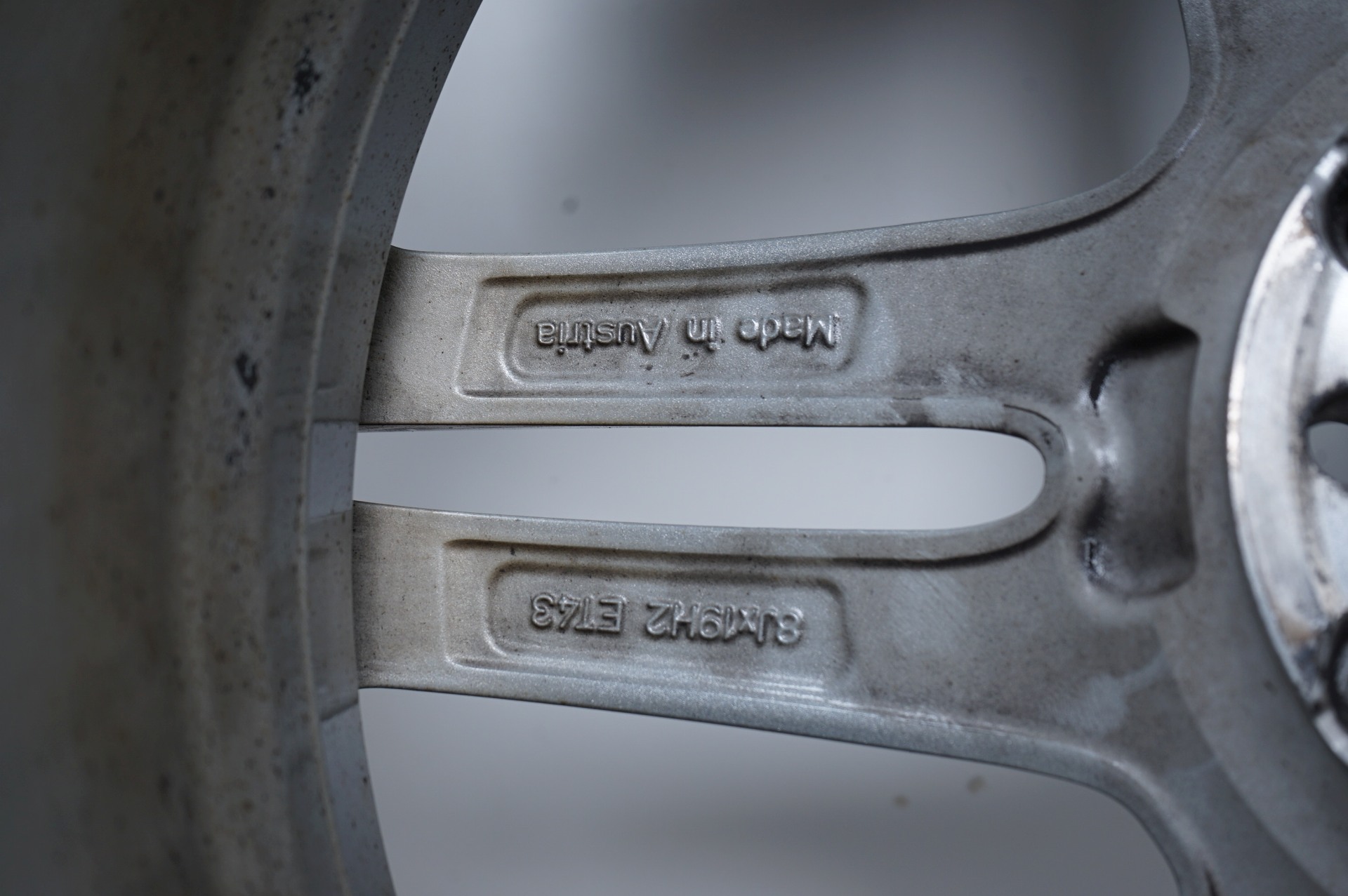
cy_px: 448
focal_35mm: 52
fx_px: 1946
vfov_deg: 26.0
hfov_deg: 38.2
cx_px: 674
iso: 250
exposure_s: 1/100
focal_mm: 52
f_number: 7.1
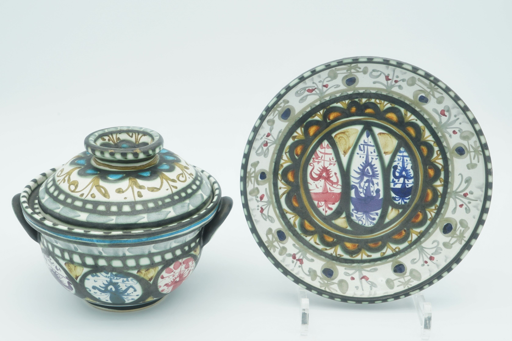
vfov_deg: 42.3
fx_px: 441
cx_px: 256
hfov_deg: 60.3
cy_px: 170
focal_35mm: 31
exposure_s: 1/6
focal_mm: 31
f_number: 22
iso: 100
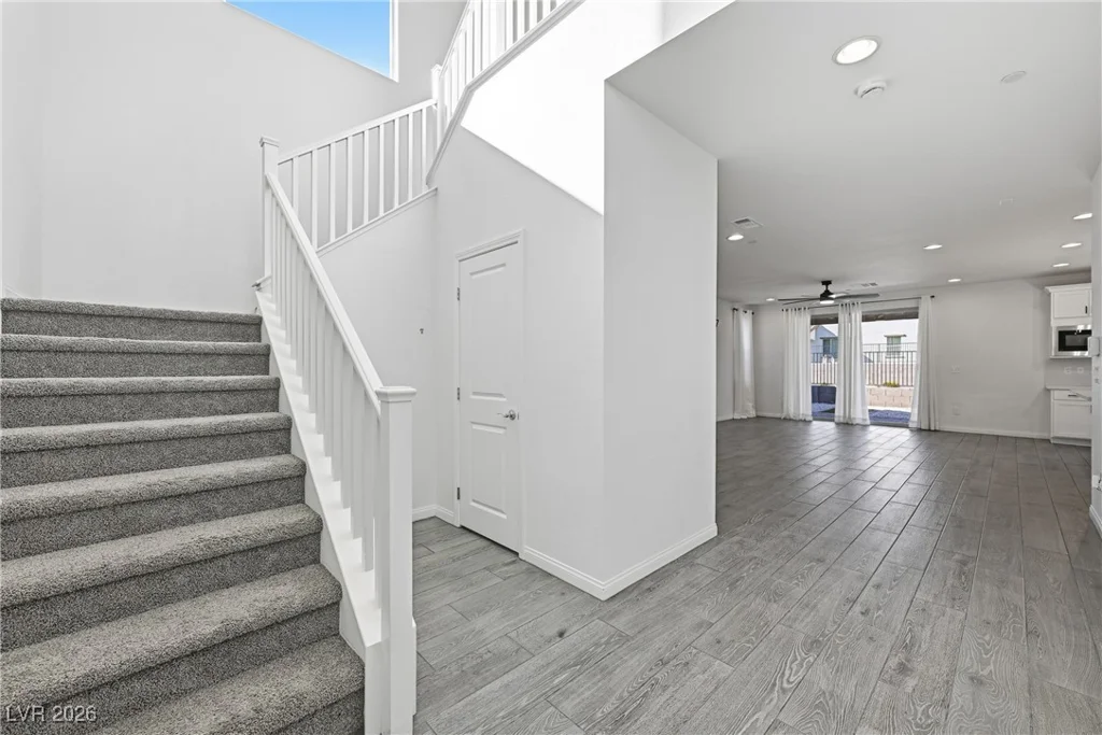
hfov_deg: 104.2
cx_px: 551
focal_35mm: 14
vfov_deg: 81.2
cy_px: 368
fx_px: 429
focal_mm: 14
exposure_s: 1/1600
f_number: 9
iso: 500
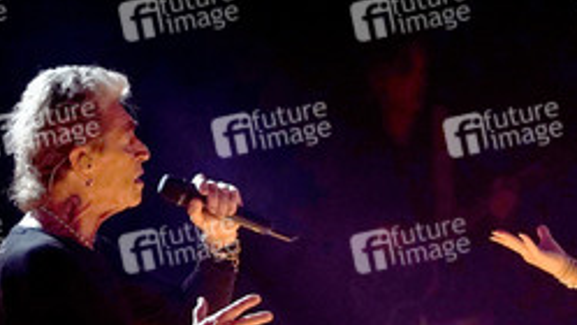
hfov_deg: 5.7
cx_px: 441
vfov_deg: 3.2
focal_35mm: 379
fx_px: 5798
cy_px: 304
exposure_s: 1/200
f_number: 5.6
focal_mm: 200
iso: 3200
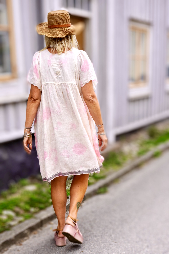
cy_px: 127
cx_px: 84
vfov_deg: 47.9
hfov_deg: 33.0
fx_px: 285
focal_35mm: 40
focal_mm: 27
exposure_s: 1/200
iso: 100
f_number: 5.6
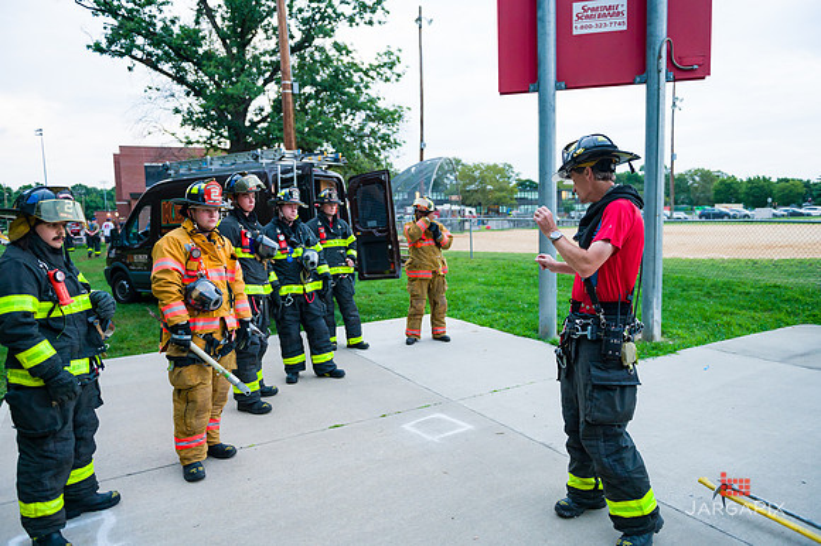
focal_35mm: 24
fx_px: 547
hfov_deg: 73.8
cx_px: 410
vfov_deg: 53.1
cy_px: 273
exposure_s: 1/200
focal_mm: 24
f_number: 3.2
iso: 1600
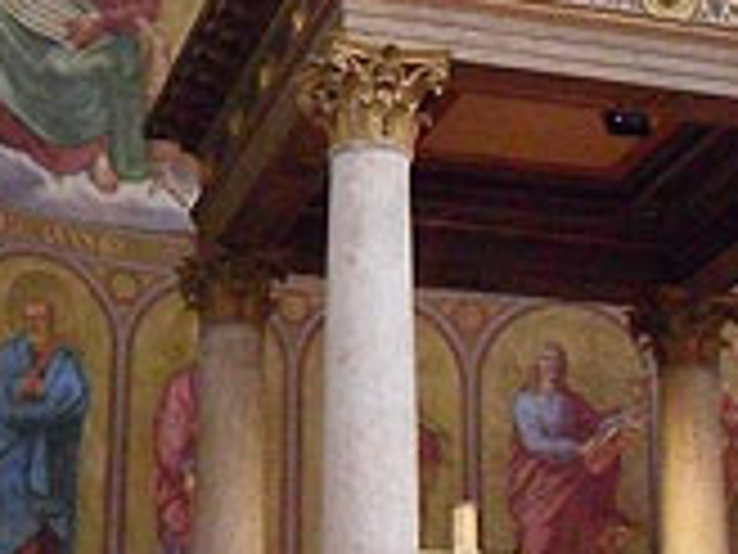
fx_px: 2047
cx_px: 482
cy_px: 248
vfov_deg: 15.4
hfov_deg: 20.4
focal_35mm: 96
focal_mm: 6.3
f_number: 3.2
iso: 800
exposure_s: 1/20
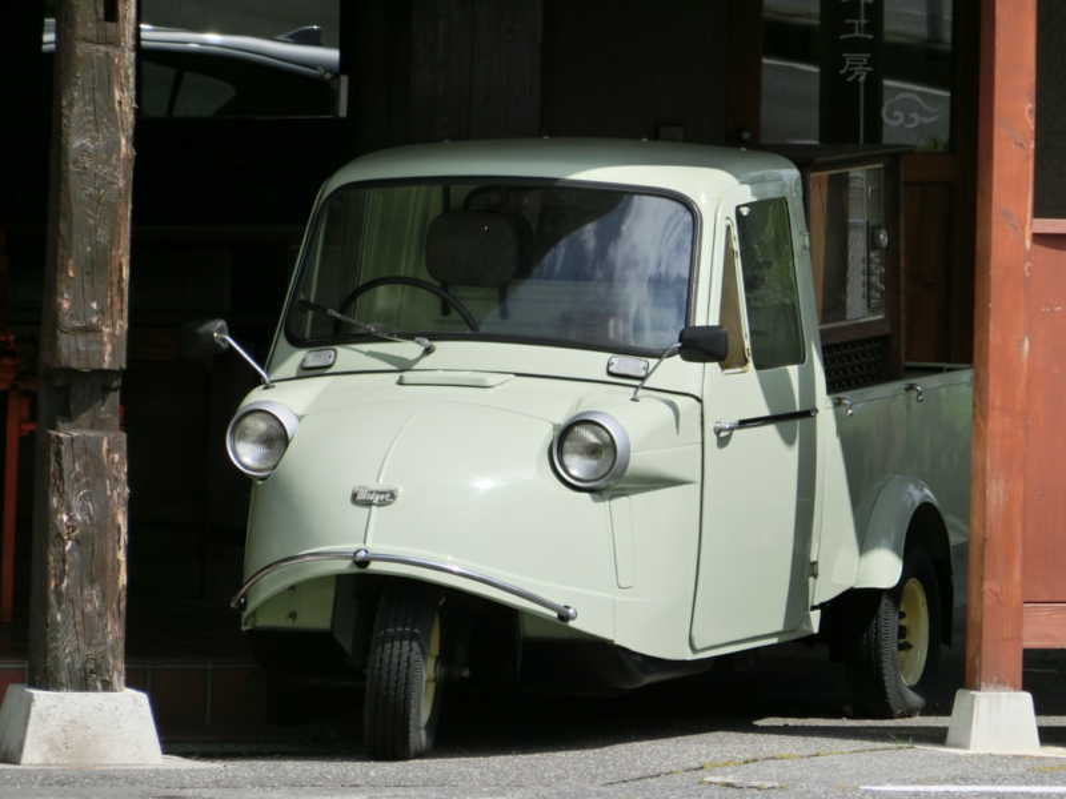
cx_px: 533
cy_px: 400
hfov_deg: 5.0
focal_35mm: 393
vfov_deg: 3.8
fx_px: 12102
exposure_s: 1/800
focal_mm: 70.1
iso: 80
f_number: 5.7
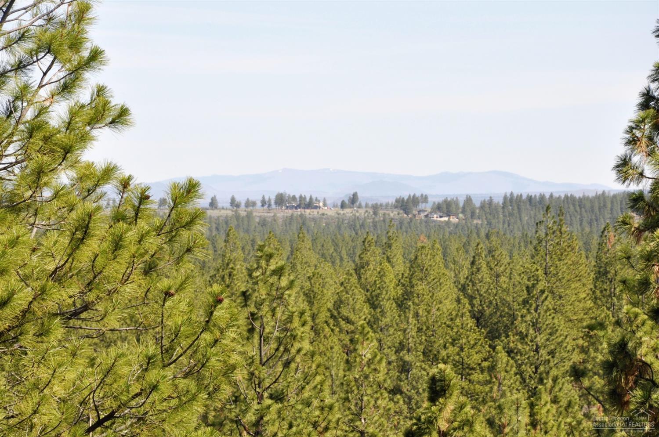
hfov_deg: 13.1
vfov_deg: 8.7
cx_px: 330
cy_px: 218
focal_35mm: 158
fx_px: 2878
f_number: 11
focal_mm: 105
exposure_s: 1/200
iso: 200
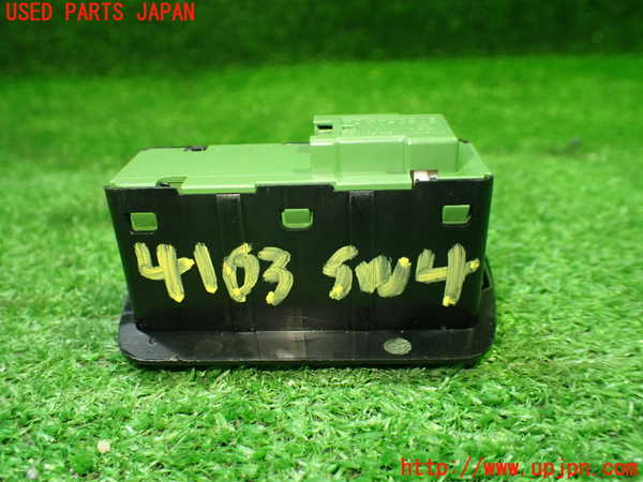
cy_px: 241
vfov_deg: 46.8
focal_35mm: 30
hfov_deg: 60.0
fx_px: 557
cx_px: 322
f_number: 2.3
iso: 800
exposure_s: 1/125
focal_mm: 5.4
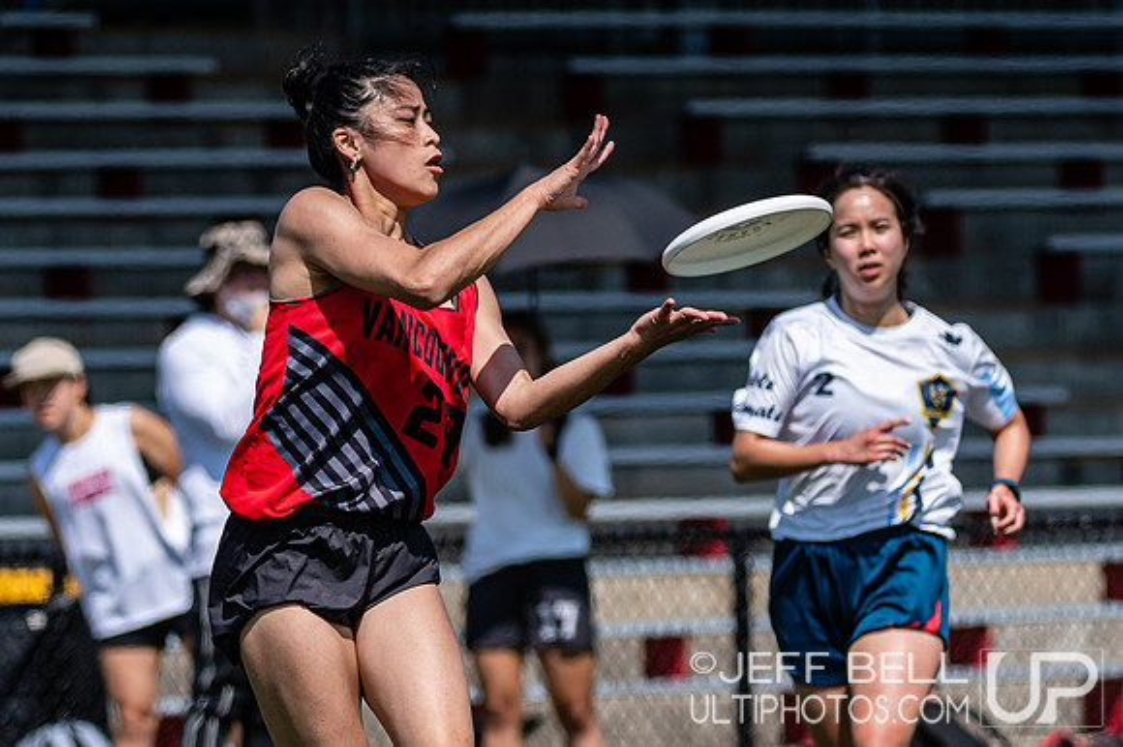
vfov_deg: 2.5
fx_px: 17434
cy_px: 369
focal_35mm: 559
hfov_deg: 3.7
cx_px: 400
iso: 200
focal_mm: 200
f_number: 4
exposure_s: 1/2000
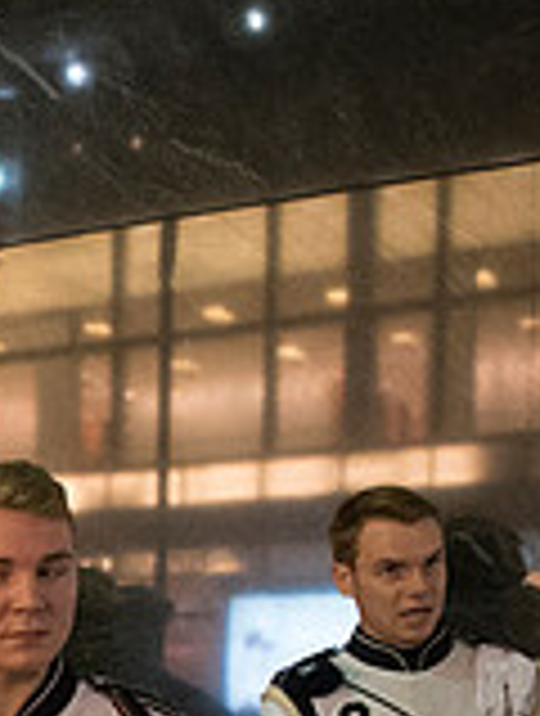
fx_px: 1740
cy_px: 840
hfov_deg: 14.9
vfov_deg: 21.7
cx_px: -486
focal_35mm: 84
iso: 8000
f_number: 2.8
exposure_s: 1/160
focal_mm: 24
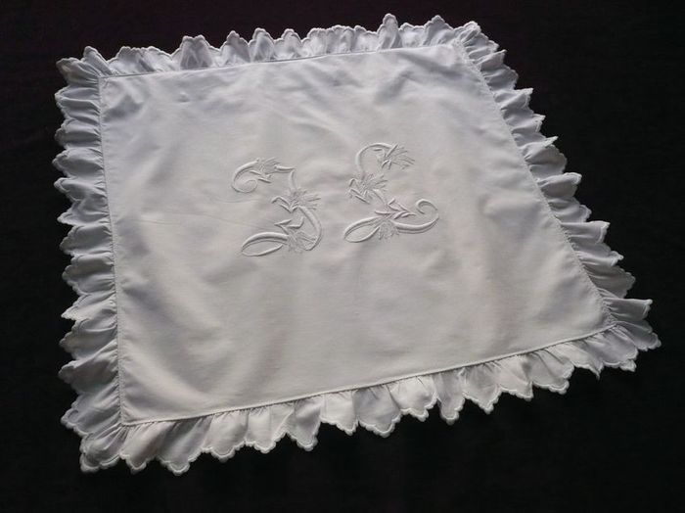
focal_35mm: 35
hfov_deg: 52.7
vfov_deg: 40.7
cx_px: 342
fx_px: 692
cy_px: 256
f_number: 2.8
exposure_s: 1/640
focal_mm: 5.8
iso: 400
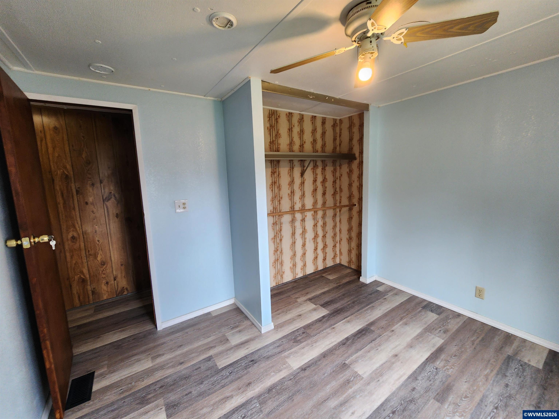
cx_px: 280
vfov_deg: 89.9
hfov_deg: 106.2
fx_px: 210
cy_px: 210
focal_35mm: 13
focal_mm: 2.2
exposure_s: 1/50
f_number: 2.2
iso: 125
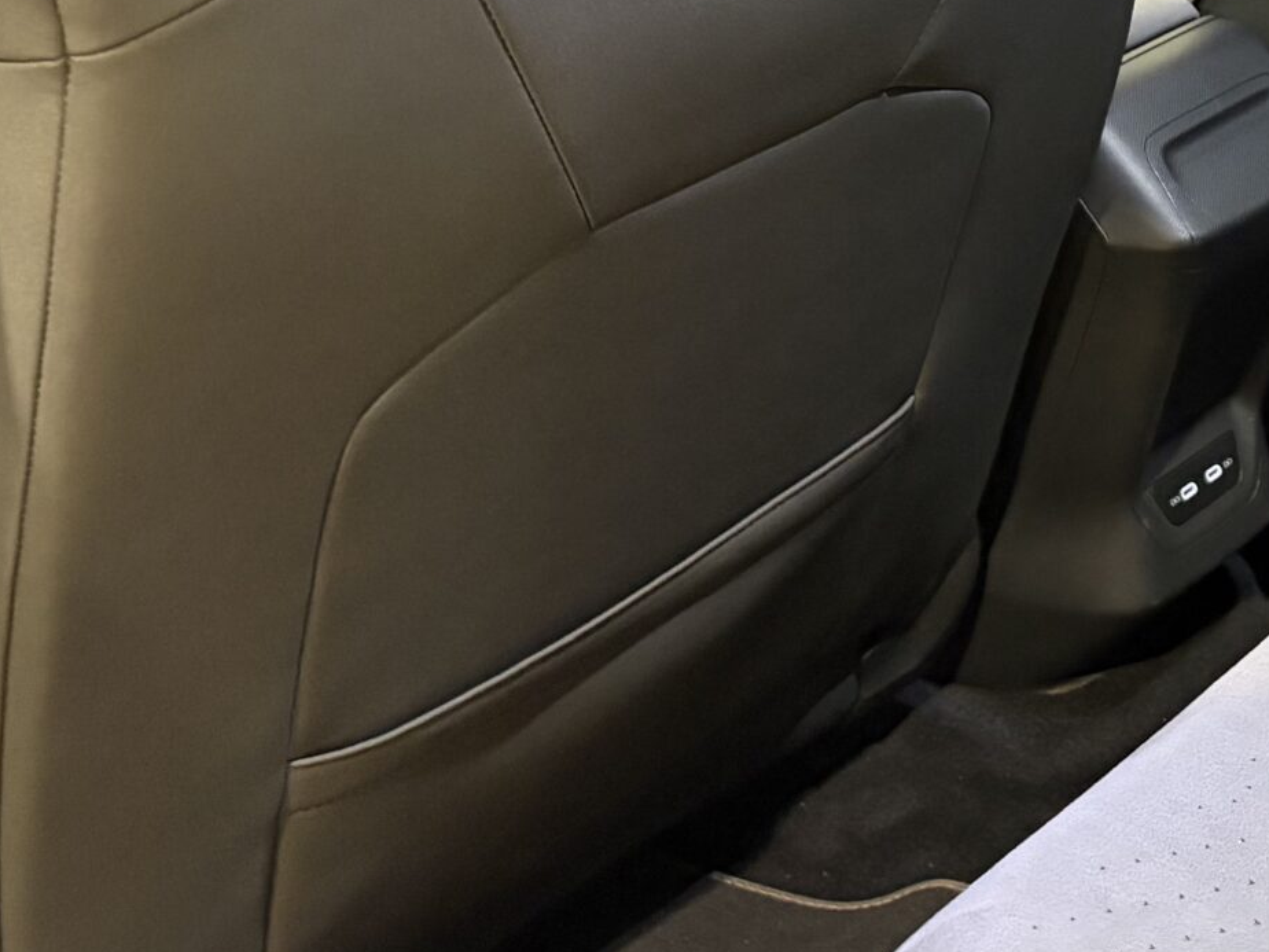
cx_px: 1596
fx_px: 2639
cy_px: 89
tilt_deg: -24.0
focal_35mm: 72
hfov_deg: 24.1
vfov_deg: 20.0
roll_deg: +0.1
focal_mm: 5.96
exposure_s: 1/31
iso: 640
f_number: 1.6
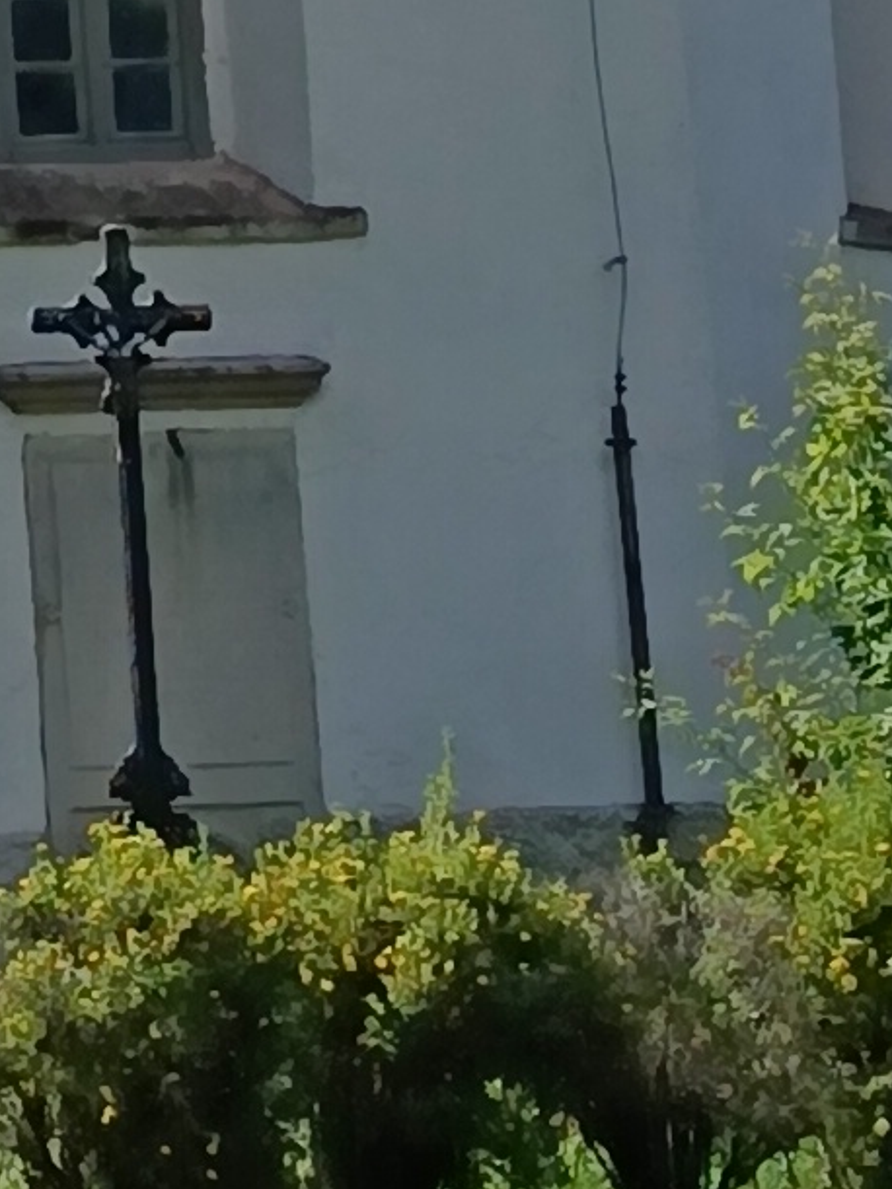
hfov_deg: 7.1
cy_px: -920
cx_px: -623
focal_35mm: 203
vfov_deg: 9.3
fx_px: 6977
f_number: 1.75
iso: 100
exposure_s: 1/676
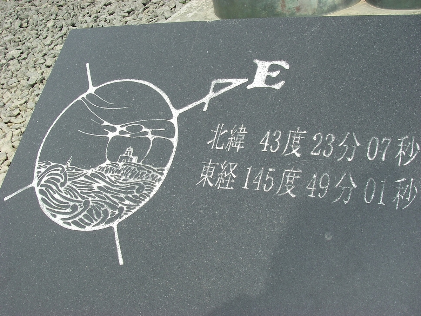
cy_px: 158
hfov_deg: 49.0
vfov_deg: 37.7
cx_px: 210
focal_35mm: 38
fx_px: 462
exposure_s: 1/125
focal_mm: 6.3
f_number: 6.6
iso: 64
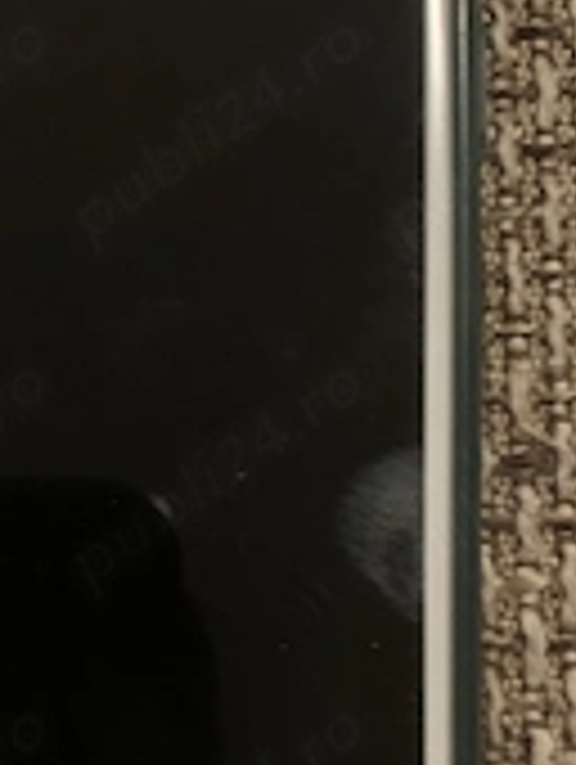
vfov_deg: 31.2
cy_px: 549
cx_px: 58
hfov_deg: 23.5
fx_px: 1350
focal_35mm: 61
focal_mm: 4.25
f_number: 1.8
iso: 640
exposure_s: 1/16
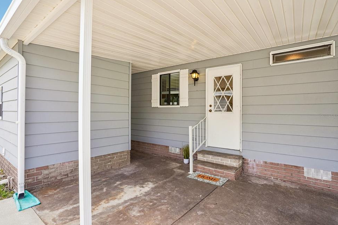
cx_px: 160
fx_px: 169
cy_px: 116
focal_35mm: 18
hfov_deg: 89.9
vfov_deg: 67.3
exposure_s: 1/25
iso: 400
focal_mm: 17
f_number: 22
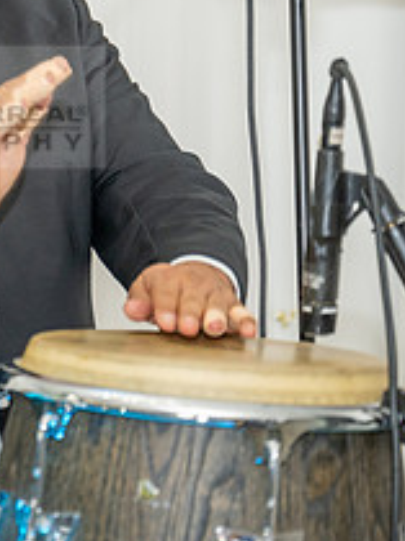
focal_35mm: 186
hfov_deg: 7.9
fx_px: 2907
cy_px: 107
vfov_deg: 10.6
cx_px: -114
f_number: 2.8
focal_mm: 70
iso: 1000
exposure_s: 1/160
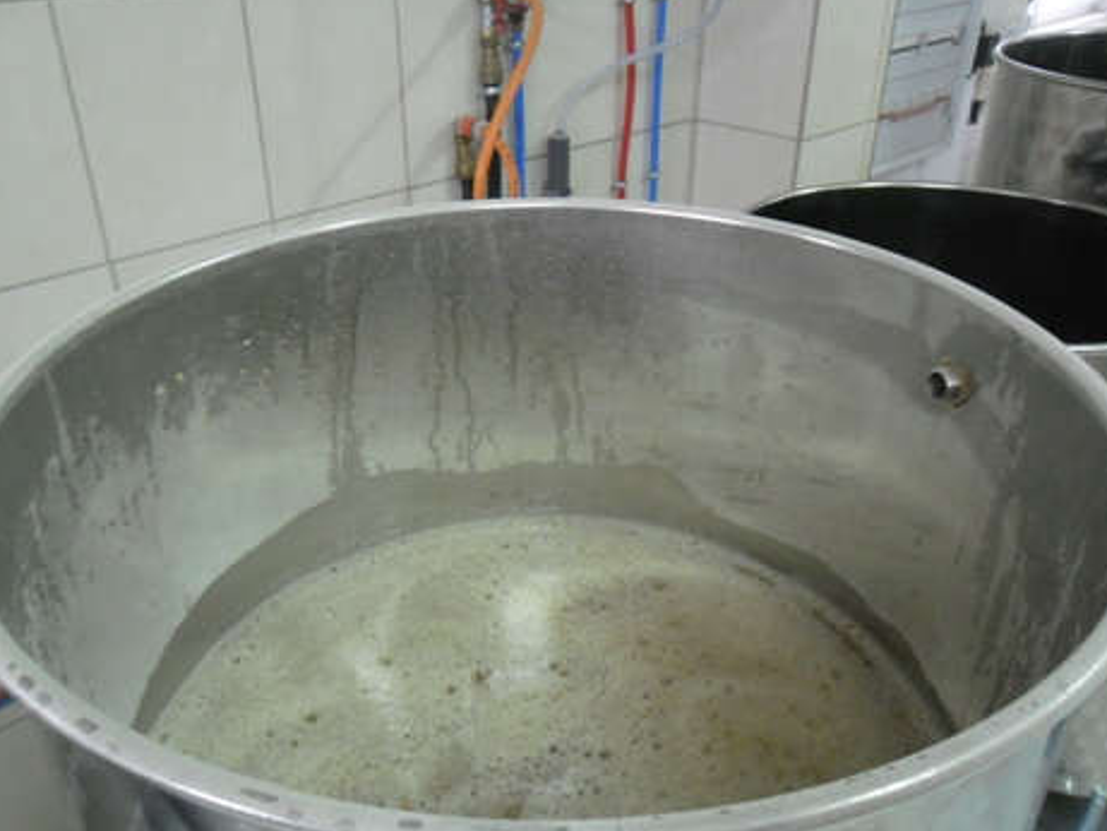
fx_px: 960
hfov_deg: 59.9
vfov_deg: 46.8
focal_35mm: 30
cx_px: 528
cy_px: 430
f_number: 3.5
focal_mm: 4.9
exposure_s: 1/12
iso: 400
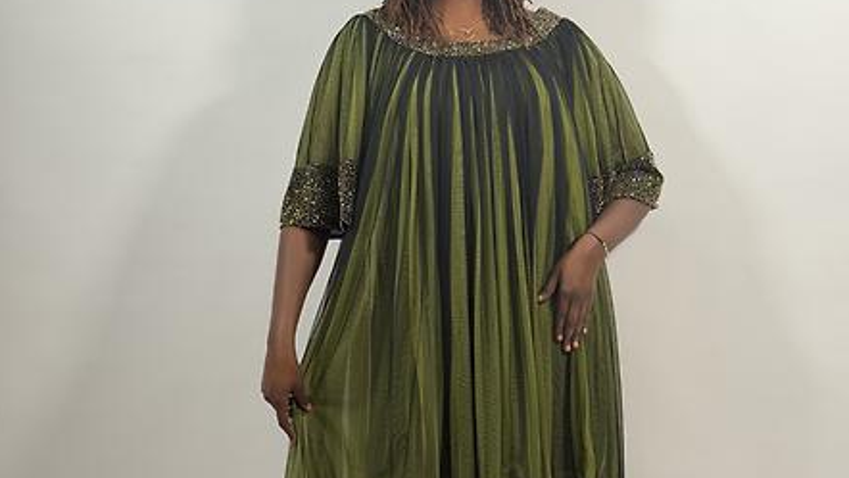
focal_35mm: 71
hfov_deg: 29.7
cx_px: 421
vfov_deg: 17.0
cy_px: 303
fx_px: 1599
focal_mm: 6.76
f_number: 1.78
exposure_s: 1/50
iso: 80
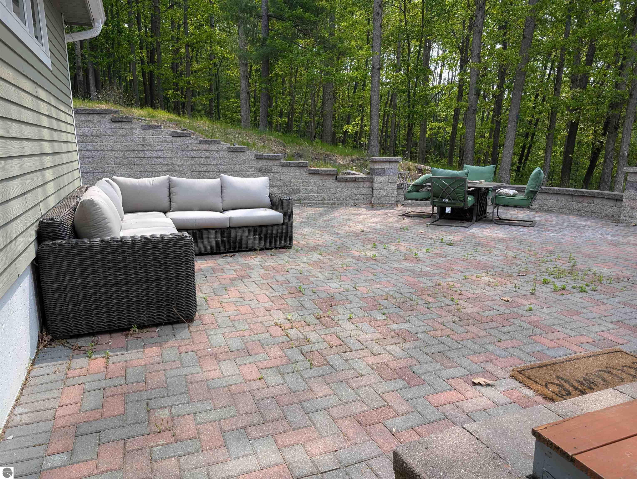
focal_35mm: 24
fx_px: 442
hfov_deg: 71.5
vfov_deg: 56.9
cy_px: 240
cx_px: 318
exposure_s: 1/368
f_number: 1.68
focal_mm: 6.9
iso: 19
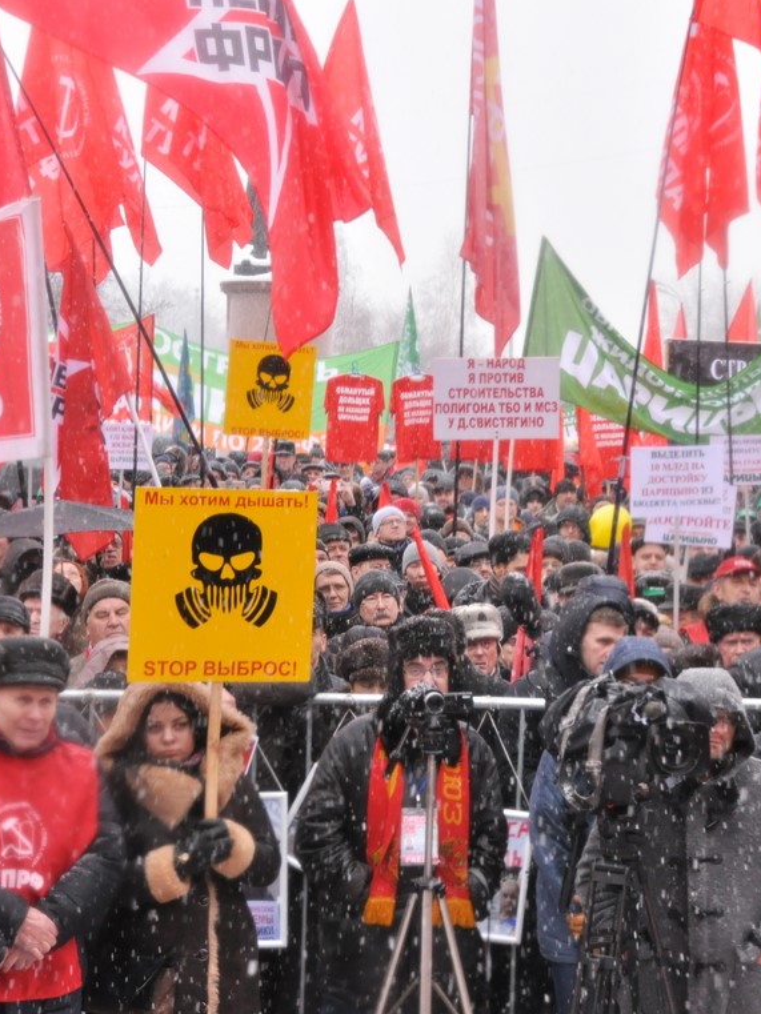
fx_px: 2051
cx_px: 434
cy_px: 504
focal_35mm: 70
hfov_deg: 21.0
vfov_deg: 27.8
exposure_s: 1/160
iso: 800
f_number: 6.3
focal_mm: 32
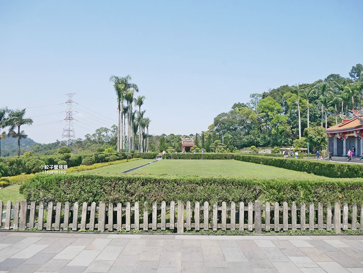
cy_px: 136
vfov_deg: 49.8
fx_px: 294
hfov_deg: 63.4
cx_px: 182
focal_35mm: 28
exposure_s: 1/1000
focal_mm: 14
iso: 200
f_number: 5
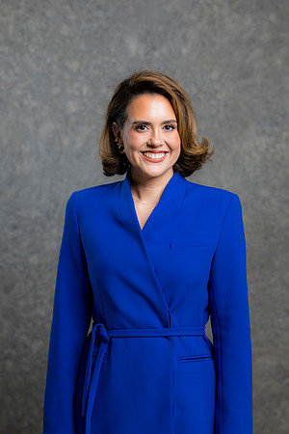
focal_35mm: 85
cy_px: 217
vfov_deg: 23.9
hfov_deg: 16.1
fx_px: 1023
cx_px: 144
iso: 125
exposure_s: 1/200
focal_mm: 85
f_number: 4.5
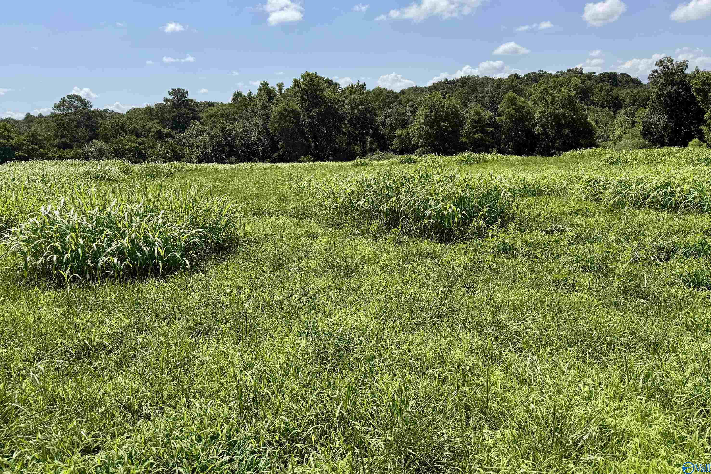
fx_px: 513
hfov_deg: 69.4
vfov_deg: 49.4
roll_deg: +3.9
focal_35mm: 26
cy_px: 201
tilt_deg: -9.7
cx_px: 359
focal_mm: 6.76
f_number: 1.78
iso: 80
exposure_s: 1/6173
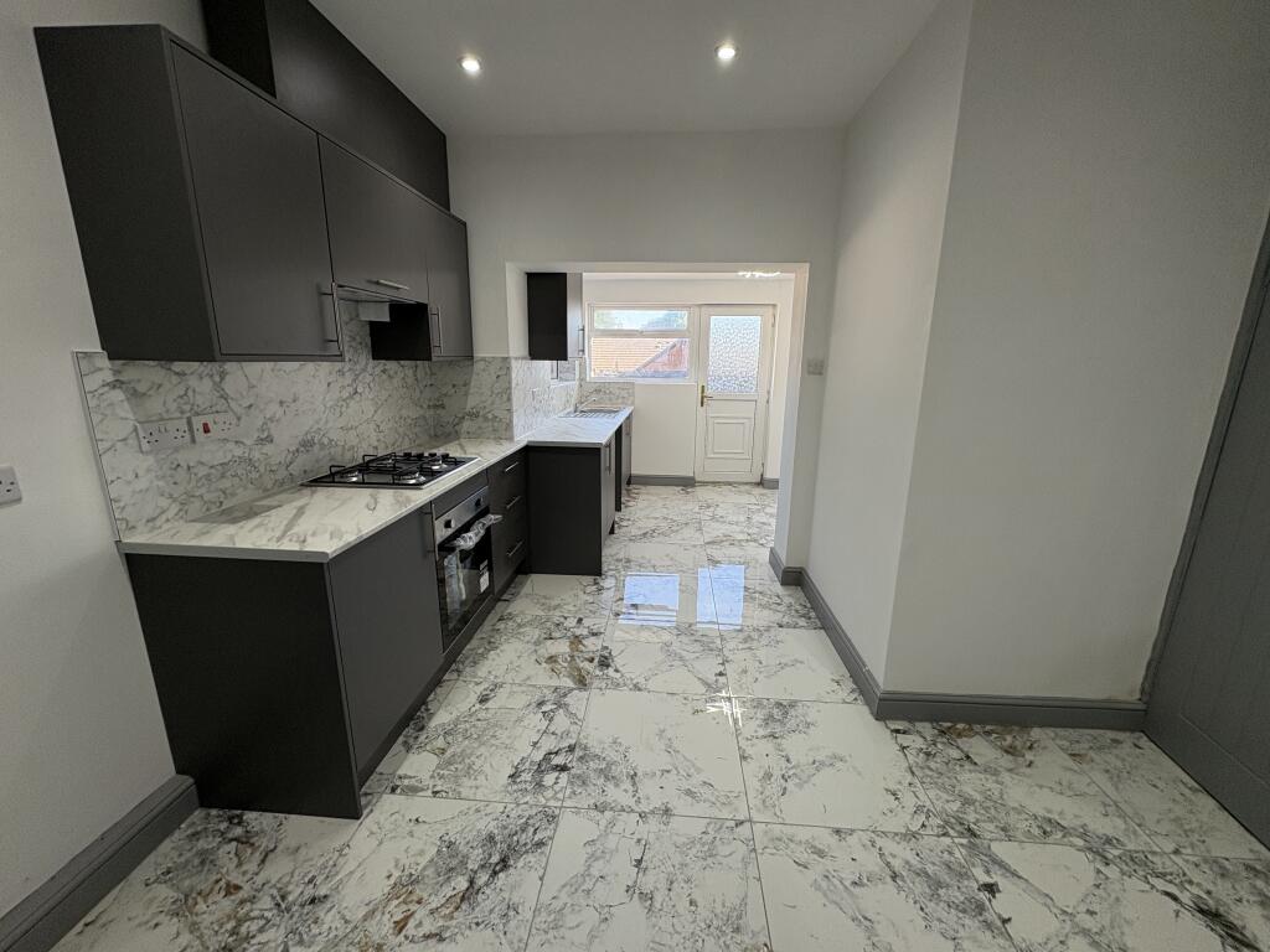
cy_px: 476
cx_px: 635
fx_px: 514
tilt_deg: -12.0
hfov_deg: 102.1
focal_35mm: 14
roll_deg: +0.0
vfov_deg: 85.7
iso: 80
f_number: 2.2
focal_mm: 2.22
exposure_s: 1/105
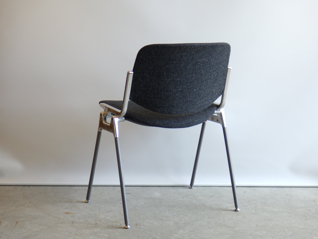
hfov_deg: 24.7
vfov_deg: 18.7
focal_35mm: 79
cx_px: 162
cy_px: 121
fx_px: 726
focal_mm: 13.7
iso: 125
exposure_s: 1/30
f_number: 4.8
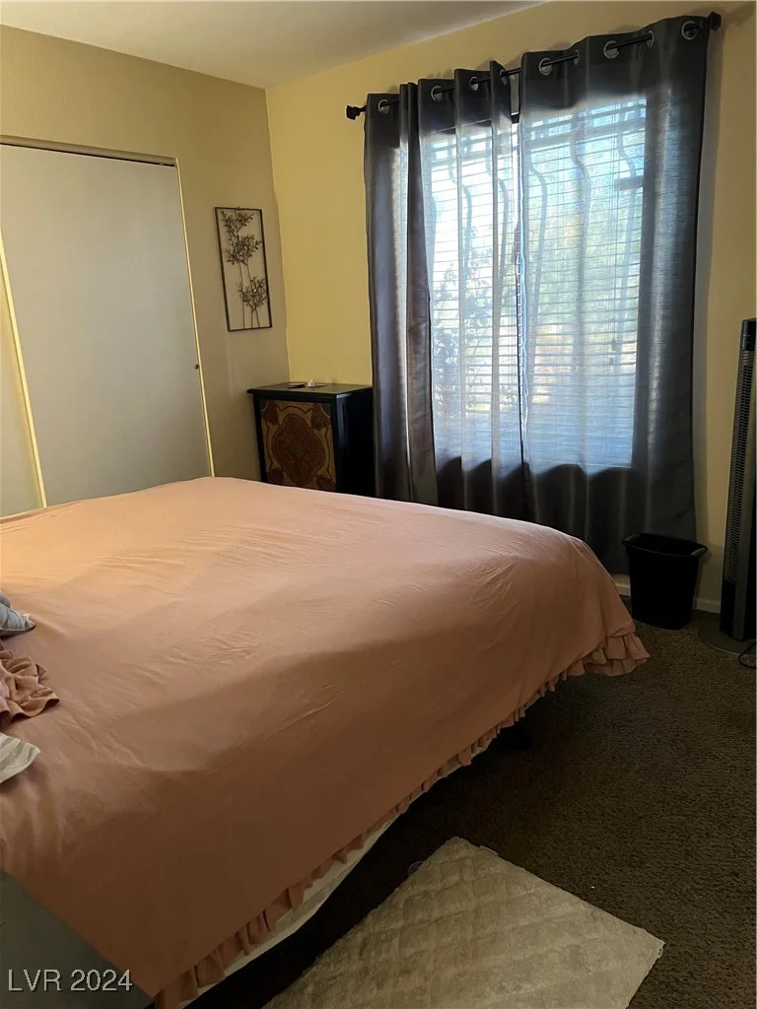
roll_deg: +3.9
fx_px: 758
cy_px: 504
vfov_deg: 67.3
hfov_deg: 53.1
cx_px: 378
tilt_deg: -13.8
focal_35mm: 26
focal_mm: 5.7
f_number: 1.5
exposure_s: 1/60
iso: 500
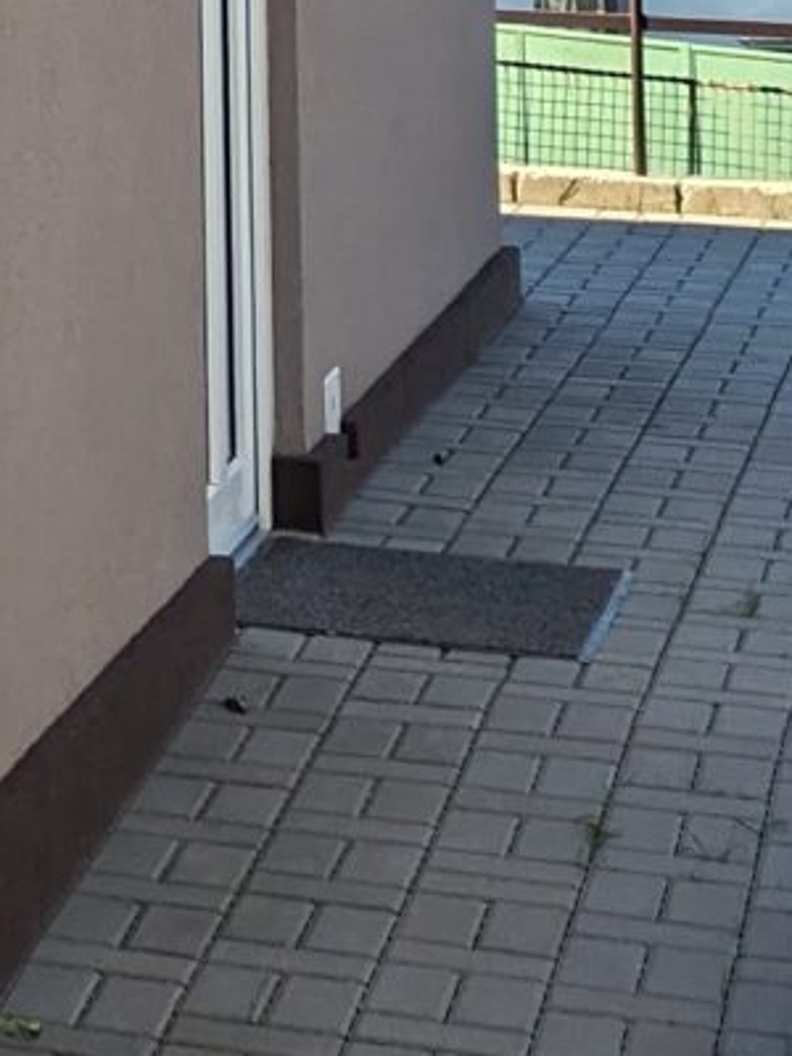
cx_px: -1183
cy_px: -816
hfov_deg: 8.4
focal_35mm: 160
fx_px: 4881
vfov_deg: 11.5
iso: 46
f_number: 1.89
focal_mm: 5.43
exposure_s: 1/1269
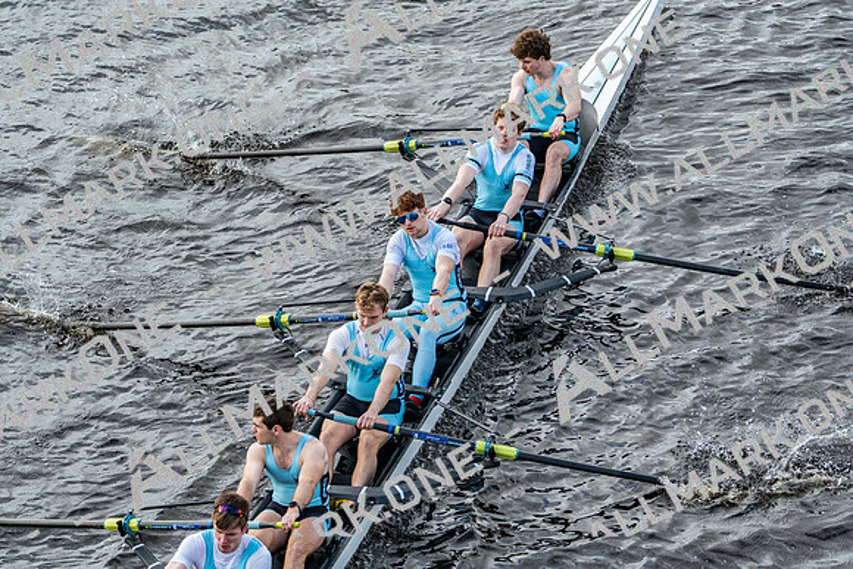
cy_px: 284
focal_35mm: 214
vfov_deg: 6.4
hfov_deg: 9.6
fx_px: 5072
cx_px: 426
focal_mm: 214
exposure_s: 1/1250
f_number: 5.6
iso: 1000
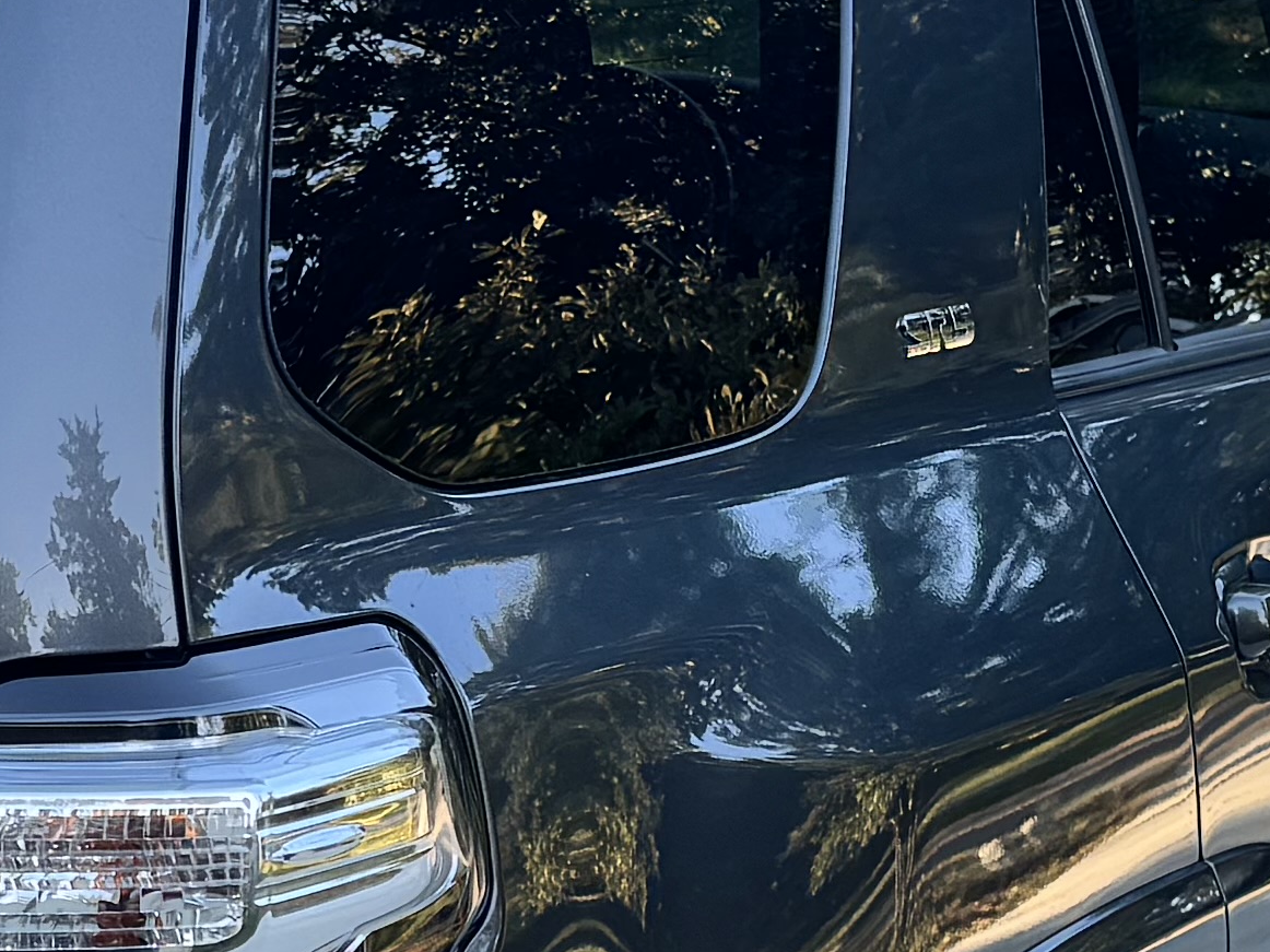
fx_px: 4328
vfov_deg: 12.5
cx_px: 289
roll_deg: -1.1
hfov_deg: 16.6
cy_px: 778
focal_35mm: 118
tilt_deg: -11.0
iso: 80
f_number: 1.78
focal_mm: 6.76
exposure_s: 1/323
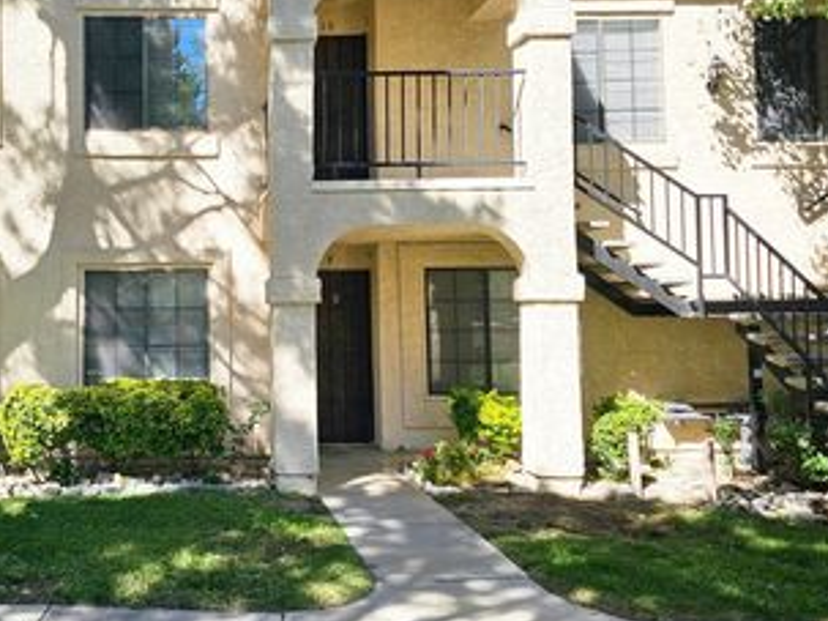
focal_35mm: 38
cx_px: 156
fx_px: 909
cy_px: 269
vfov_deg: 37.6
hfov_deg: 46.2
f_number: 1.7
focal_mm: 6.3
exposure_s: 1/465
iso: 10
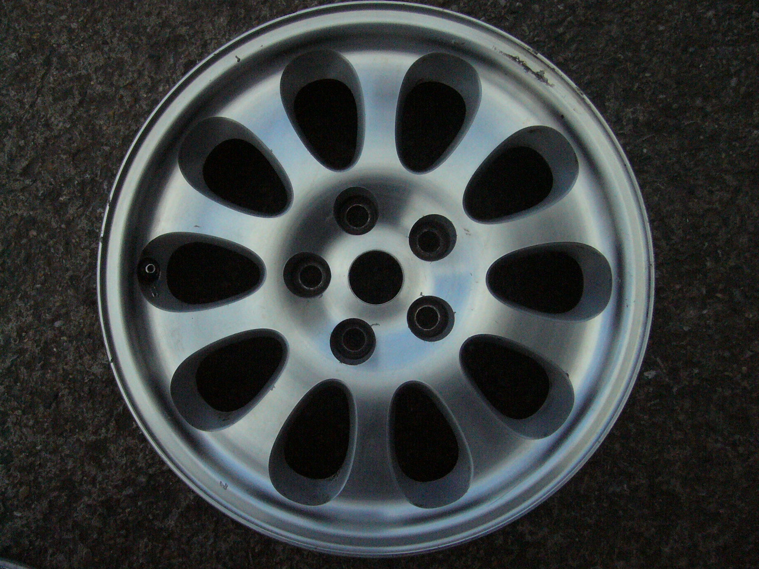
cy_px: 284
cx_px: 380
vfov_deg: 40.7
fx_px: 767
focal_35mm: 35
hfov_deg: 52.6
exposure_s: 1/640
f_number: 5.6
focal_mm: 5.8
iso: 400
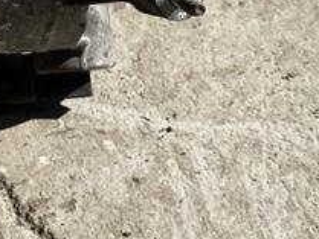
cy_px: -65
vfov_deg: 9.9
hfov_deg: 12.9
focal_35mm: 147
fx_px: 1355
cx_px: -121
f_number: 1.78
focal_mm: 6.86
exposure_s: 1/4184
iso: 40
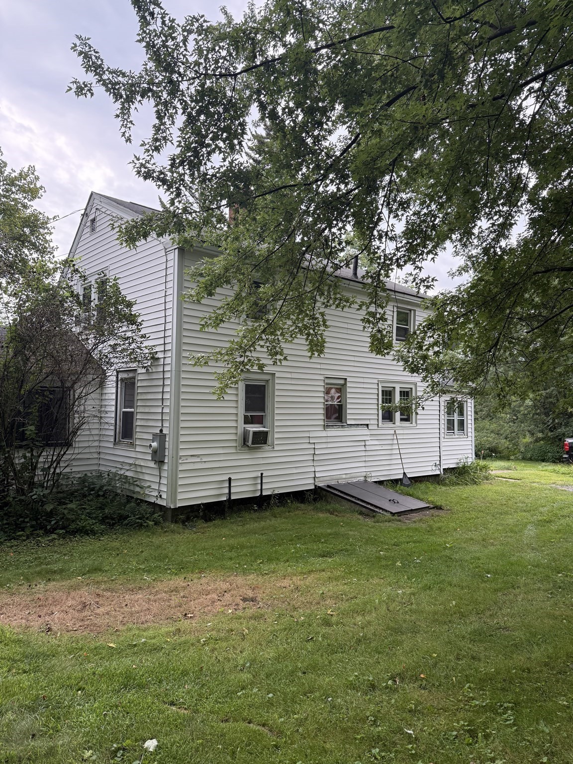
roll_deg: -0.7
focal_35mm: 24
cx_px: 286
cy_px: 382
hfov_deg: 56.8
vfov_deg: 71.6
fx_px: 530
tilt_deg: +2.8
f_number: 1.78
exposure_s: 1/535
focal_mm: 6.76
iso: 100
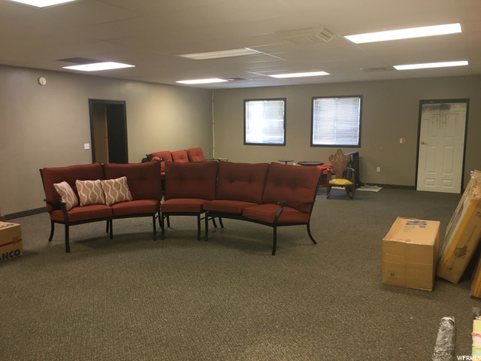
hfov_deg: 61.7
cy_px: 180
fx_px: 403
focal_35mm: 29
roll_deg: +1.4
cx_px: 240
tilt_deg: -7.5
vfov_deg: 48.2
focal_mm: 4.15
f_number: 2.2
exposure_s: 1/30
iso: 100
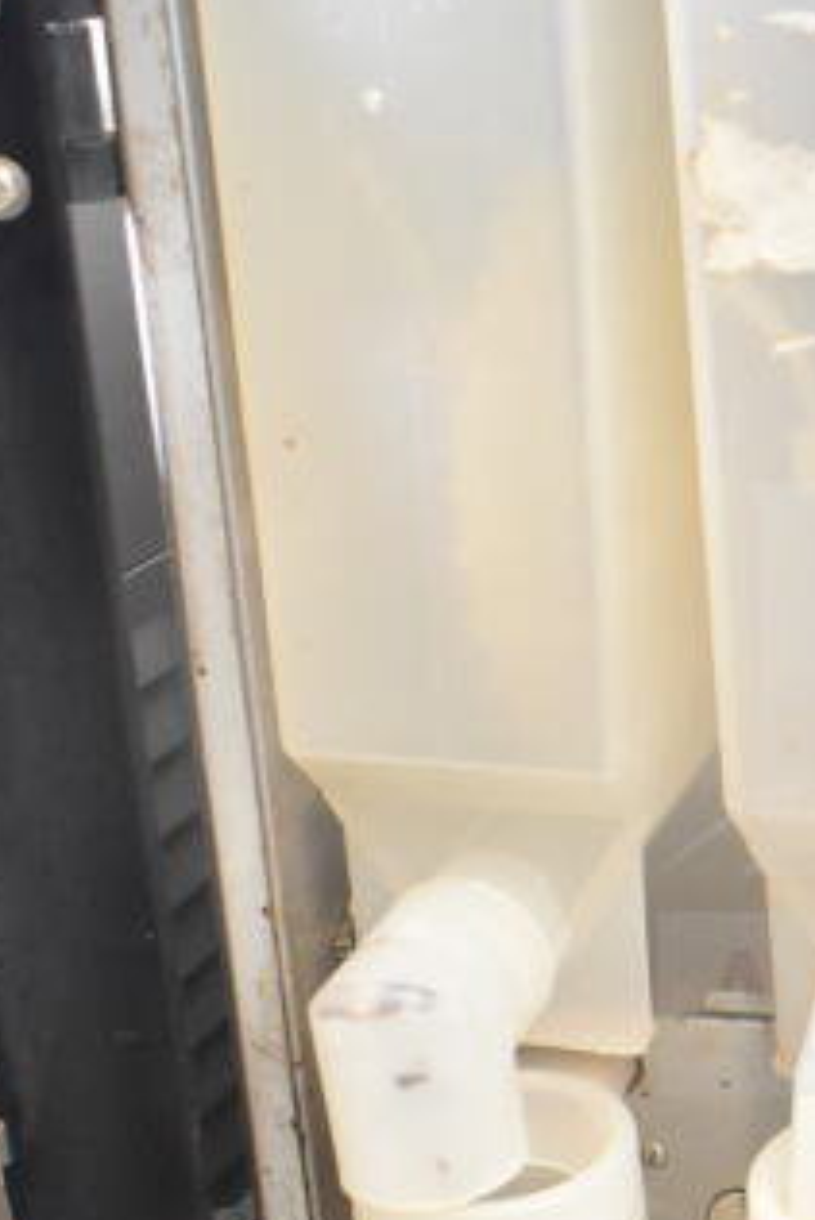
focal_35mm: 78
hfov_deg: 16.5
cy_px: 788
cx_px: 1089
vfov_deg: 25.9
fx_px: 2646
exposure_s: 1/30
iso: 2000
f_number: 3.5
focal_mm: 18
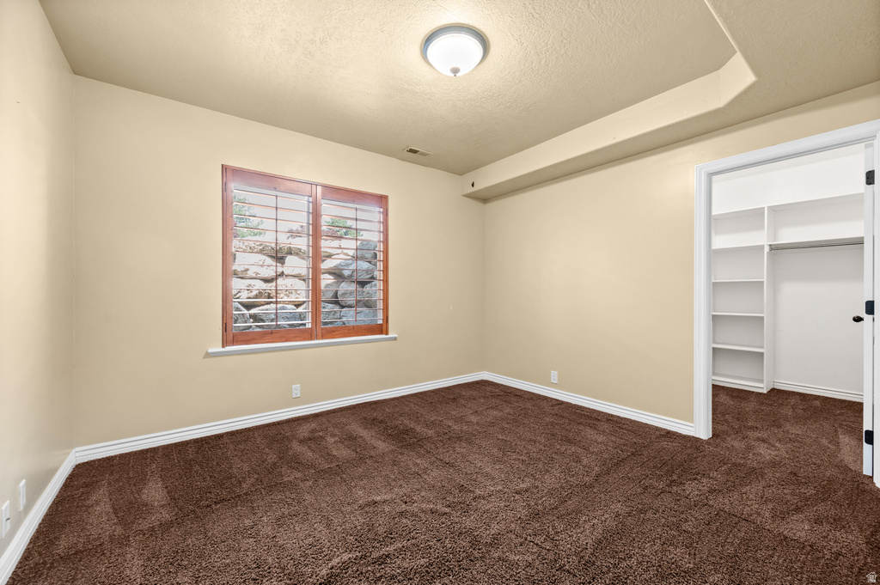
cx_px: 440
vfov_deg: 81.1
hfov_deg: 104.3
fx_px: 342
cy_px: 292
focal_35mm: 14
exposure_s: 1/5
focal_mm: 14
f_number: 7.1
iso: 500
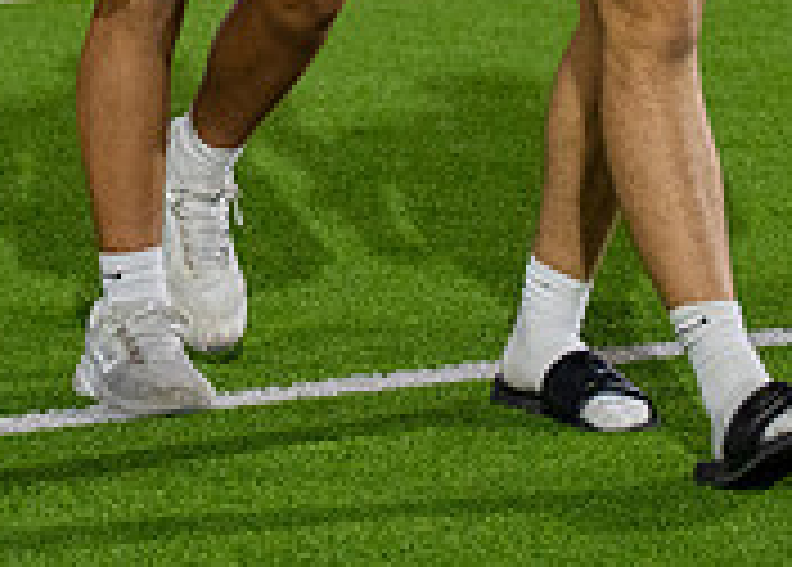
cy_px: -534
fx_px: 7676
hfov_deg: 5.9
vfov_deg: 4.2
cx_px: 127
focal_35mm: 341
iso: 1250
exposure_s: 1/1250
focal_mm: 70
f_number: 2.8
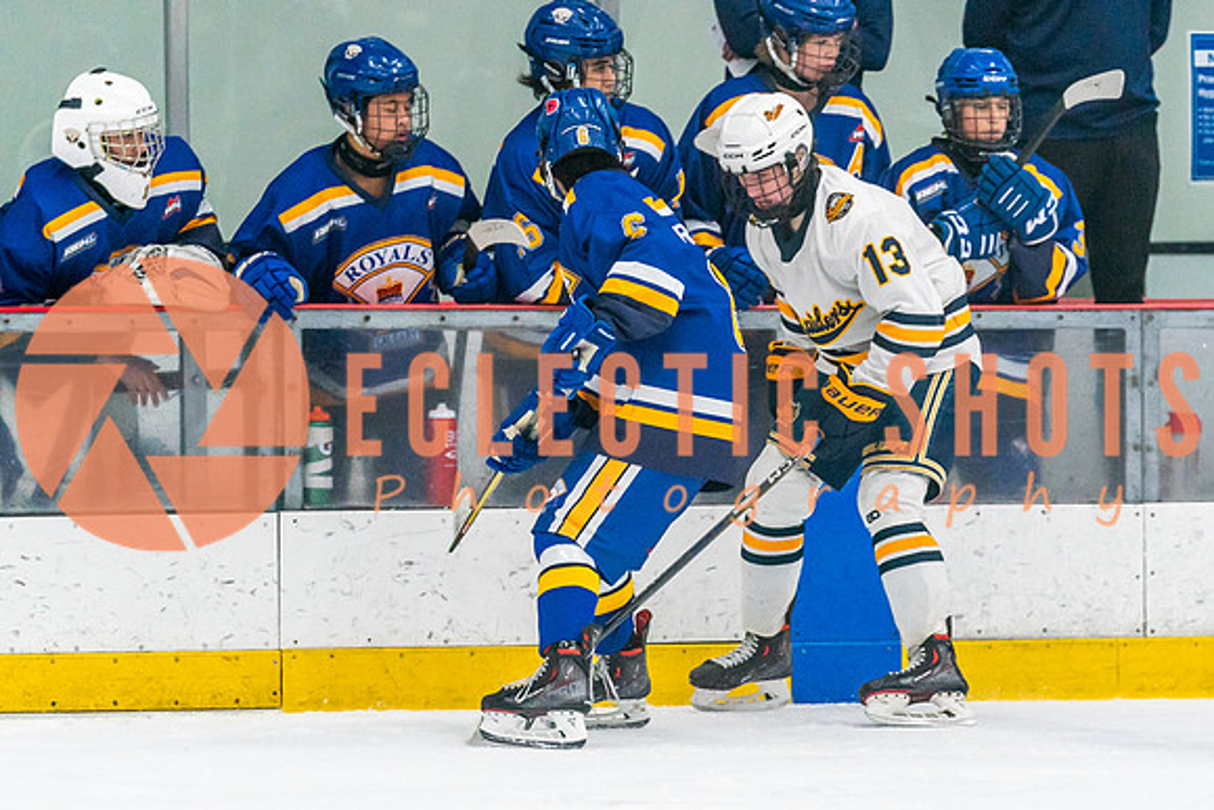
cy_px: 485
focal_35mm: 325
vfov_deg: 4.2
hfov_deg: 6.3
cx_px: 698
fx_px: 10967
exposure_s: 1/1250
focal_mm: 184
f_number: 2.8
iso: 3200
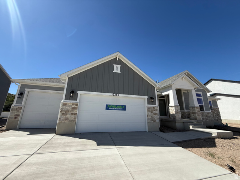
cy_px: 90
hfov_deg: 102.1
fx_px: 97
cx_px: 120
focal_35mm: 14
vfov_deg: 85.7
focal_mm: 2.22
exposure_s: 1/1534
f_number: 2.2
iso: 50
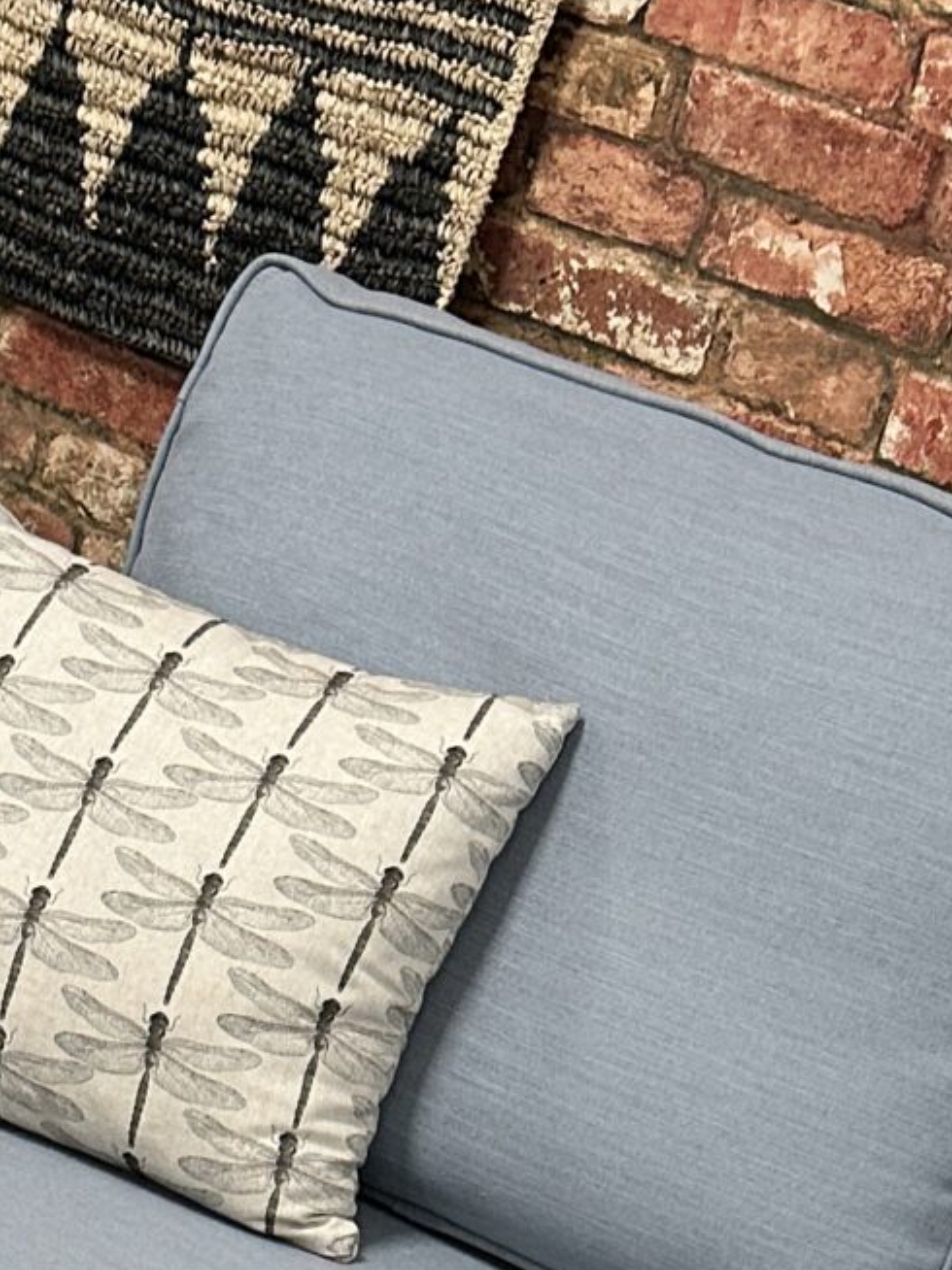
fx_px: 3449
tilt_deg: -21.4
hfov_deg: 15.6
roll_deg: -19.9
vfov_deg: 19.3
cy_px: 1653
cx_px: 711
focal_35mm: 94
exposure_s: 1/114
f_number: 1.78
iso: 250
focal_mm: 6.86
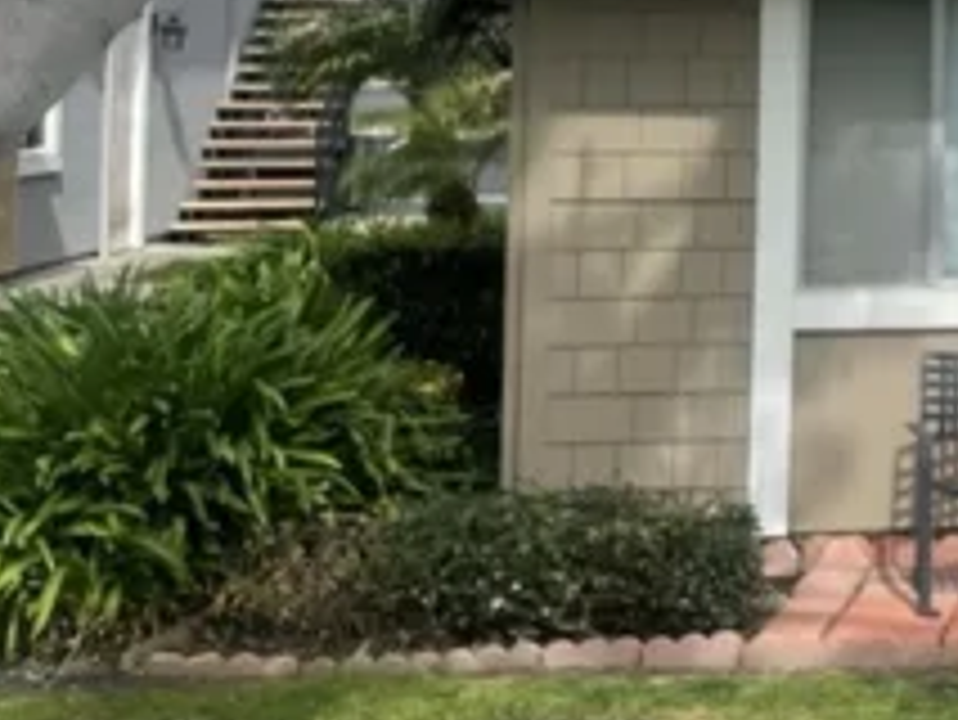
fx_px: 2520
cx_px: 1617
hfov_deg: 18.0
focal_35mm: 91
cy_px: -18
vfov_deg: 15.9
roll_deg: -1.3
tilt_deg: +1.2
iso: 32
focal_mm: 4.2
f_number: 1.6
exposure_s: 1/2506
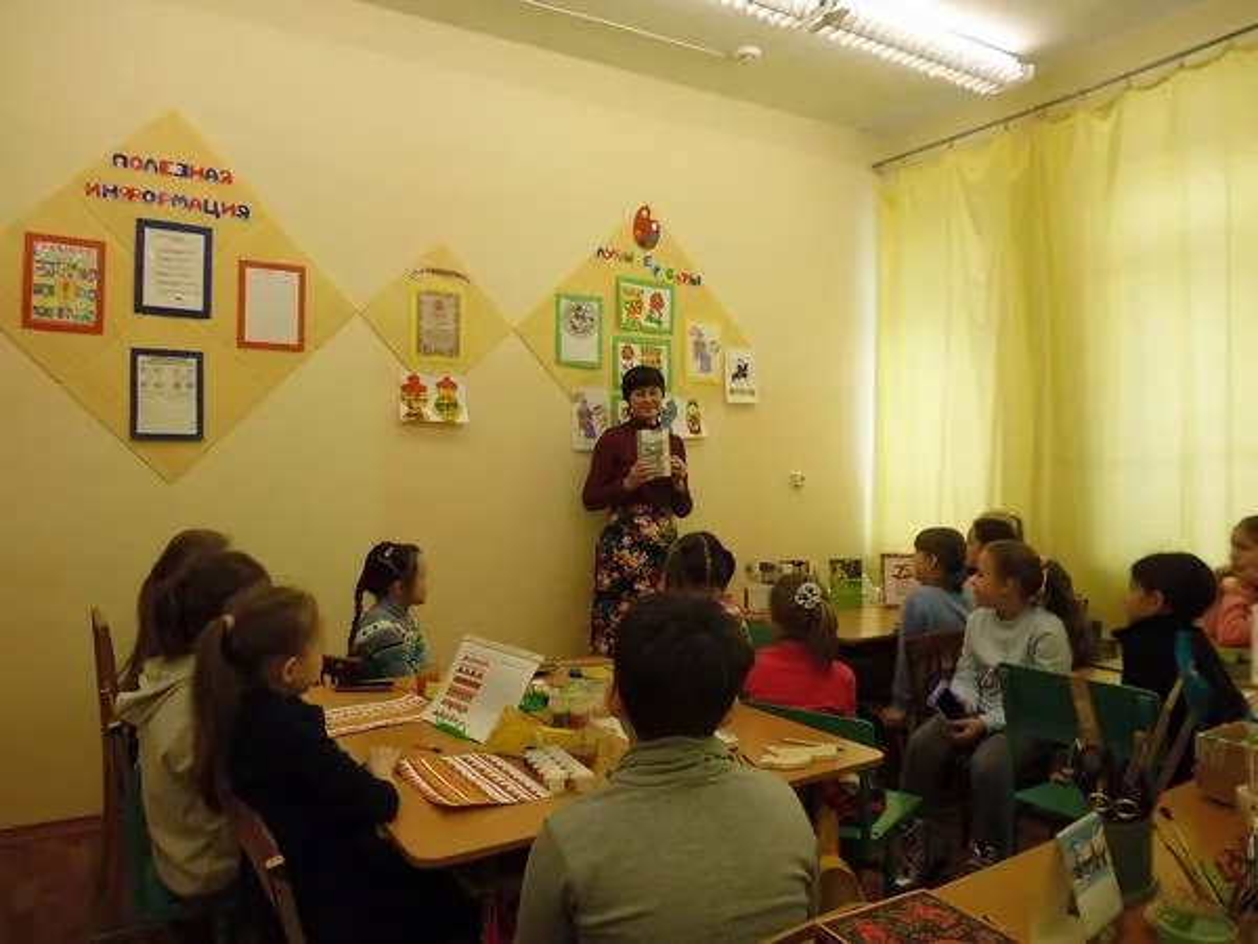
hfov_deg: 71.6
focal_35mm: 24
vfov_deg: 56.8
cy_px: 472
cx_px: 629
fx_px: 872
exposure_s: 1/60
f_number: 2.8
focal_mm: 4.3
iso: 125
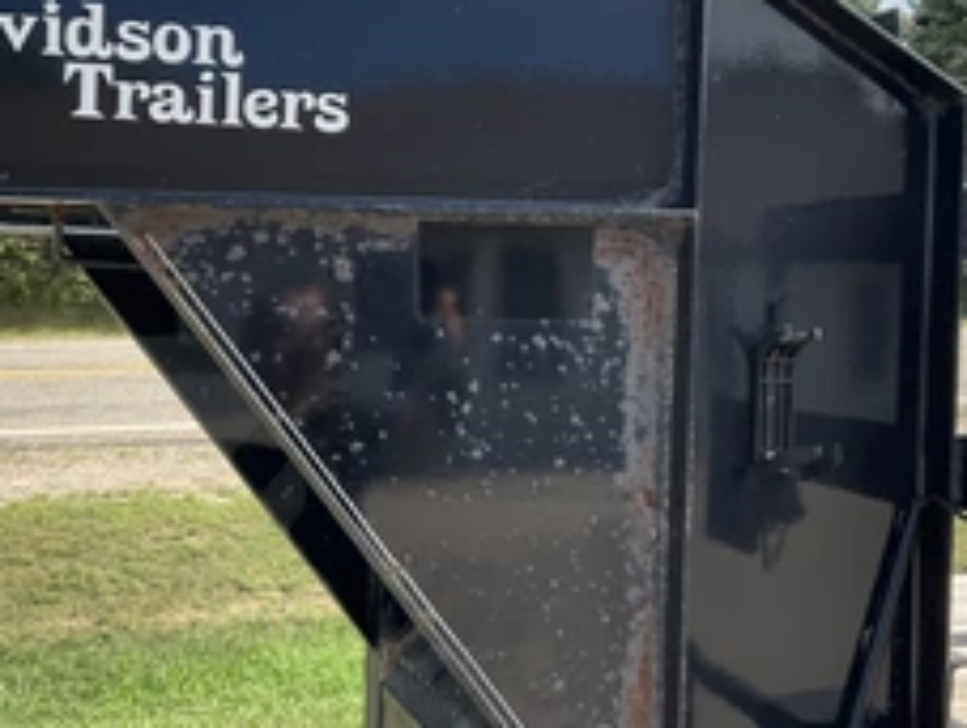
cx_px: 486
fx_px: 1427
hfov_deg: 37.4
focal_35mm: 51
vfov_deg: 28.6
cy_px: 311
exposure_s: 1/739
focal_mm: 3
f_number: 1.8
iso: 25
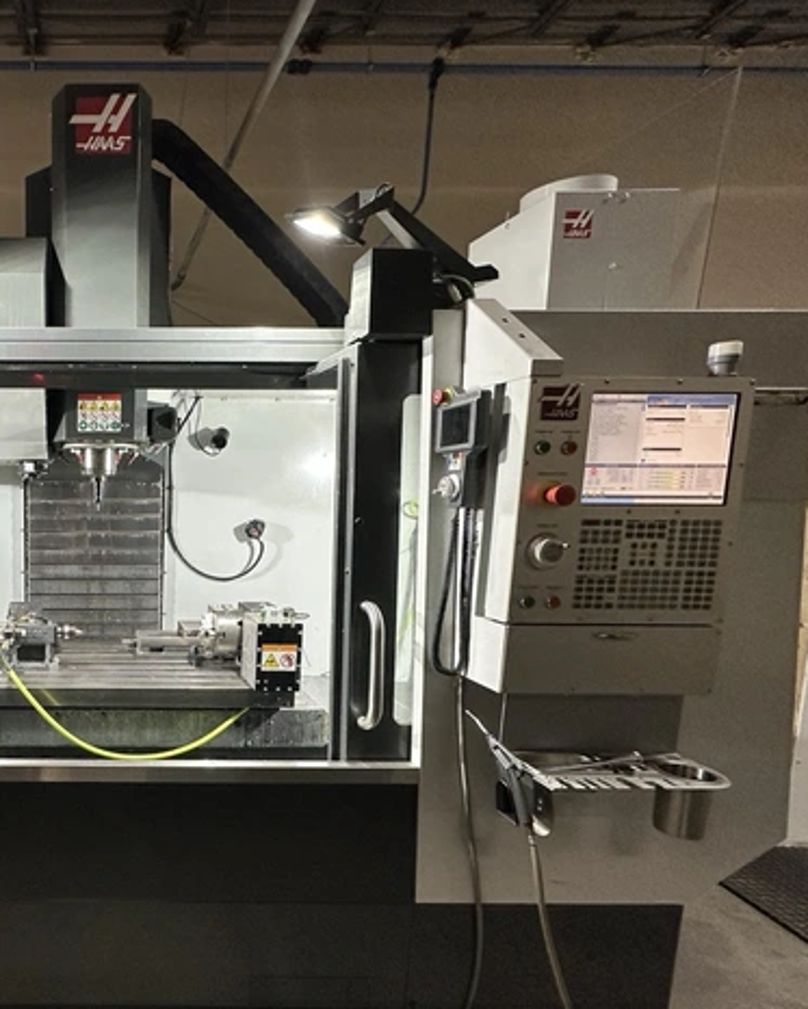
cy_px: 579
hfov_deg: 54.7
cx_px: 76
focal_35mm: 22
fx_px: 657
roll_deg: -0.3
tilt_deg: -8.4
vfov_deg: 74.6
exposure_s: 1/120
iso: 200
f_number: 2.2
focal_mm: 2.22
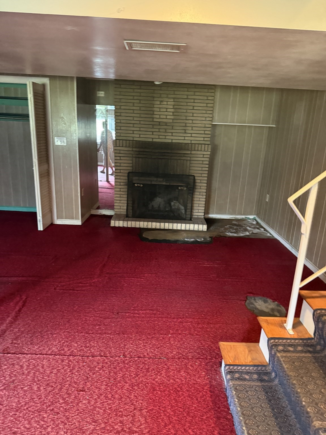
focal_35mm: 24
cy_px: 218
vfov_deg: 71.6
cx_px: 163
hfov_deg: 56.8
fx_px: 301
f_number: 1.78
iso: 1000
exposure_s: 1/40
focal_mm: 6.76
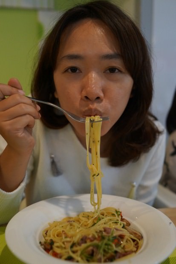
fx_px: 257
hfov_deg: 37.8
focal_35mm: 35
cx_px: 88
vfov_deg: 54.4
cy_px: 132
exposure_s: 1/160
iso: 2500
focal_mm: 35
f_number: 2.8
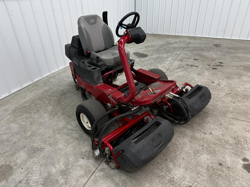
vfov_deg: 56.8
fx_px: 173
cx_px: 125
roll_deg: +1.5
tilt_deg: -31.3
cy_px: 94
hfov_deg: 71.6
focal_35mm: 24
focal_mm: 6.76
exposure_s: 1/120
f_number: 1.78
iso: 80
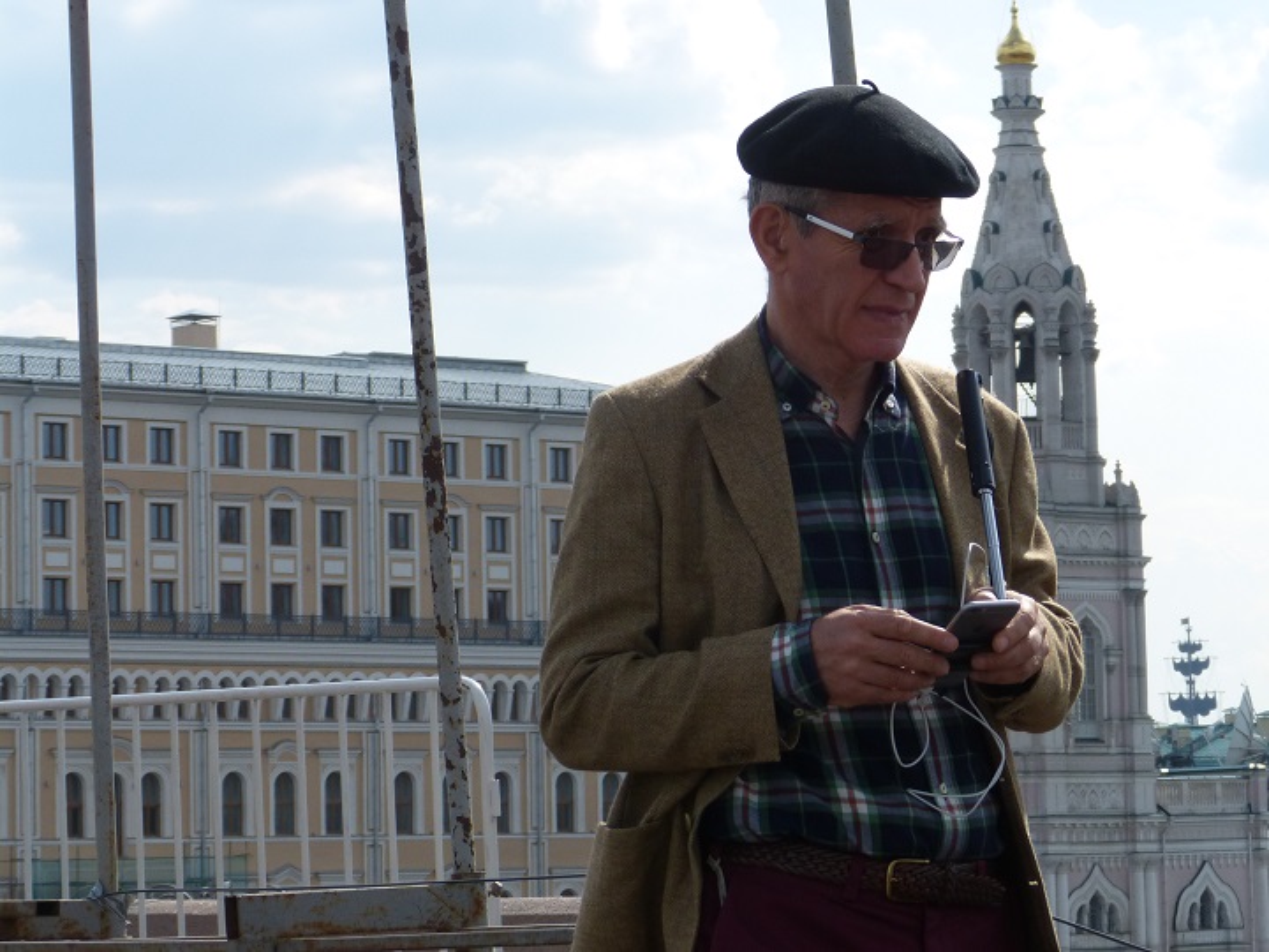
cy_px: 476
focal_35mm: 97
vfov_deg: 15.2
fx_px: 3556
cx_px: 634
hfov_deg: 20.2
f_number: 4
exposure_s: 1/1300
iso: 100
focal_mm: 17.5
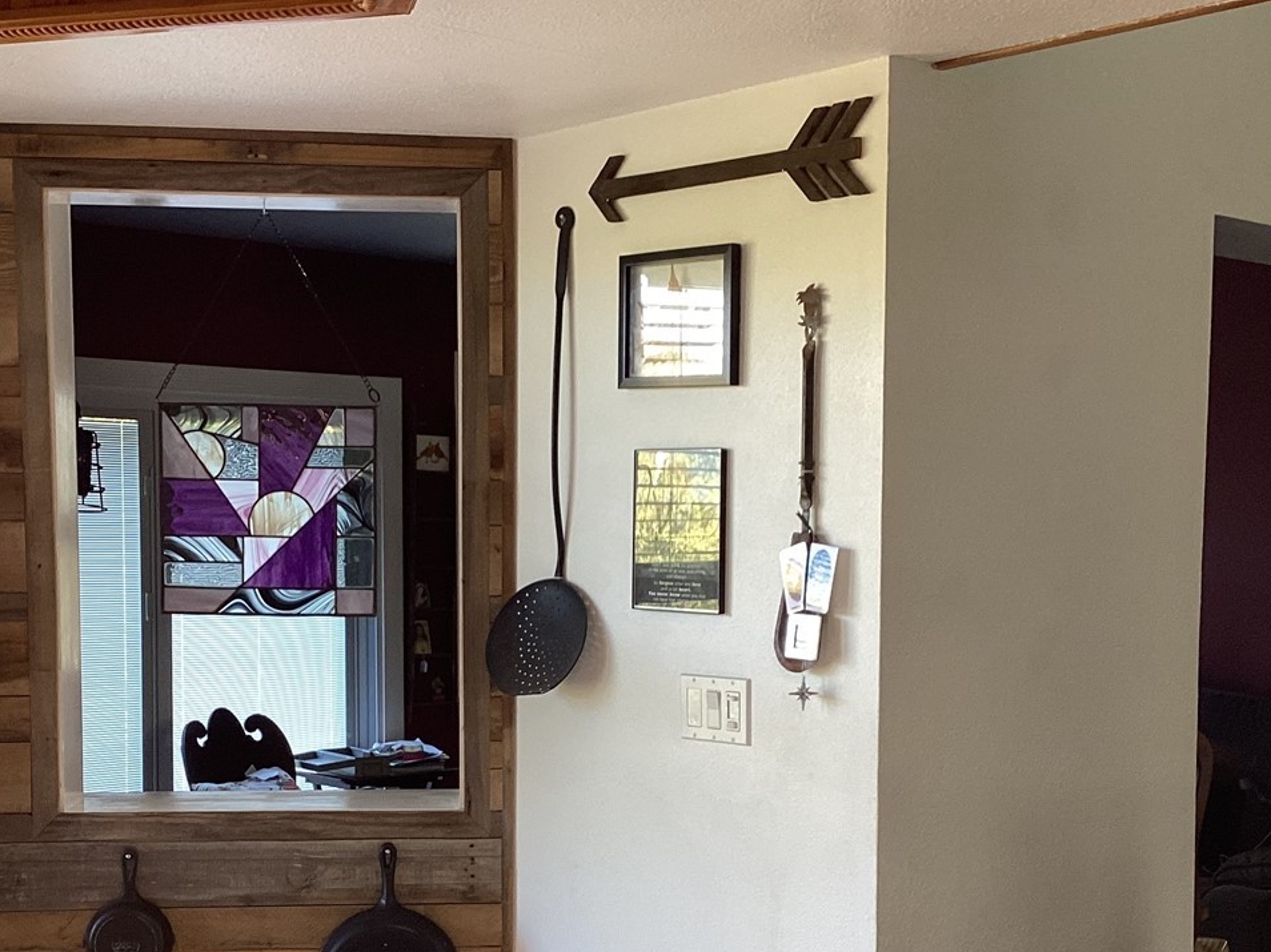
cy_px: 662
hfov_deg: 36.8
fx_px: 1909
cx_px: 626
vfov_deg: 27.8
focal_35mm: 52
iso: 80
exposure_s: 1/60
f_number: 2.4
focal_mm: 3.3
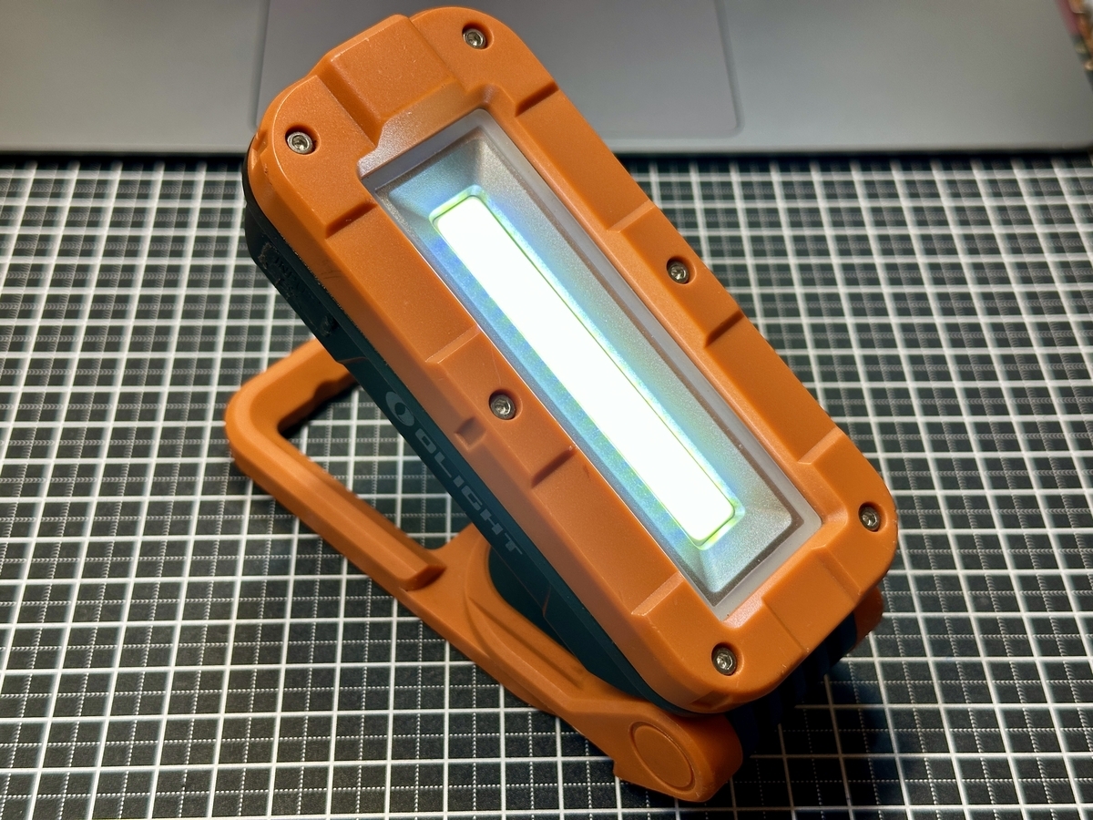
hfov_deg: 39.7
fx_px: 1516
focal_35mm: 48
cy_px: 410
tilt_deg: -47.9
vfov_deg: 30.3
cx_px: 546
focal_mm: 6.86
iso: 64
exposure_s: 1/173
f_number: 1.78
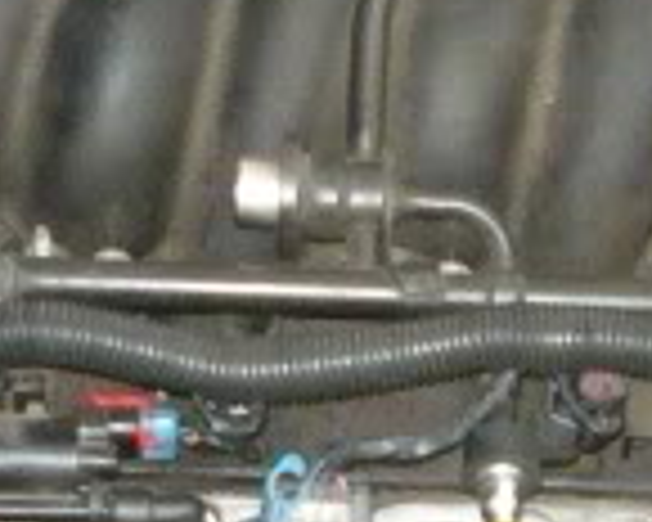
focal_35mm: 227
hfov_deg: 8.5
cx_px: 490
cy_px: 184
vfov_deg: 6.8
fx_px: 4380
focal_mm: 5.5
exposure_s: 1/30
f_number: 2.8
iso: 320
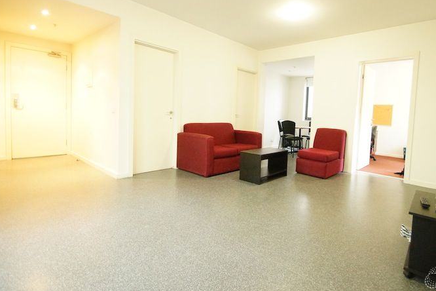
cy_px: 125
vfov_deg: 67.1
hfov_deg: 89.3
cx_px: 252
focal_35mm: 18
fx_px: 218
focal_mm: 10
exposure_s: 1/30
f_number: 3.5
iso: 3200
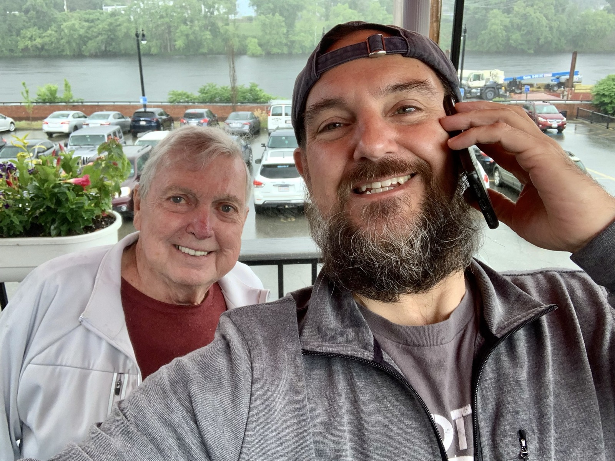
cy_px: 230
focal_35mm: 32
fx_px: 569
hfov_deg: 56.8
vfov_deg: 44.2
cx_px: 308
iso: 50
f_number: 2.2
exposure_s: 1/121
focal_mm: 2.87
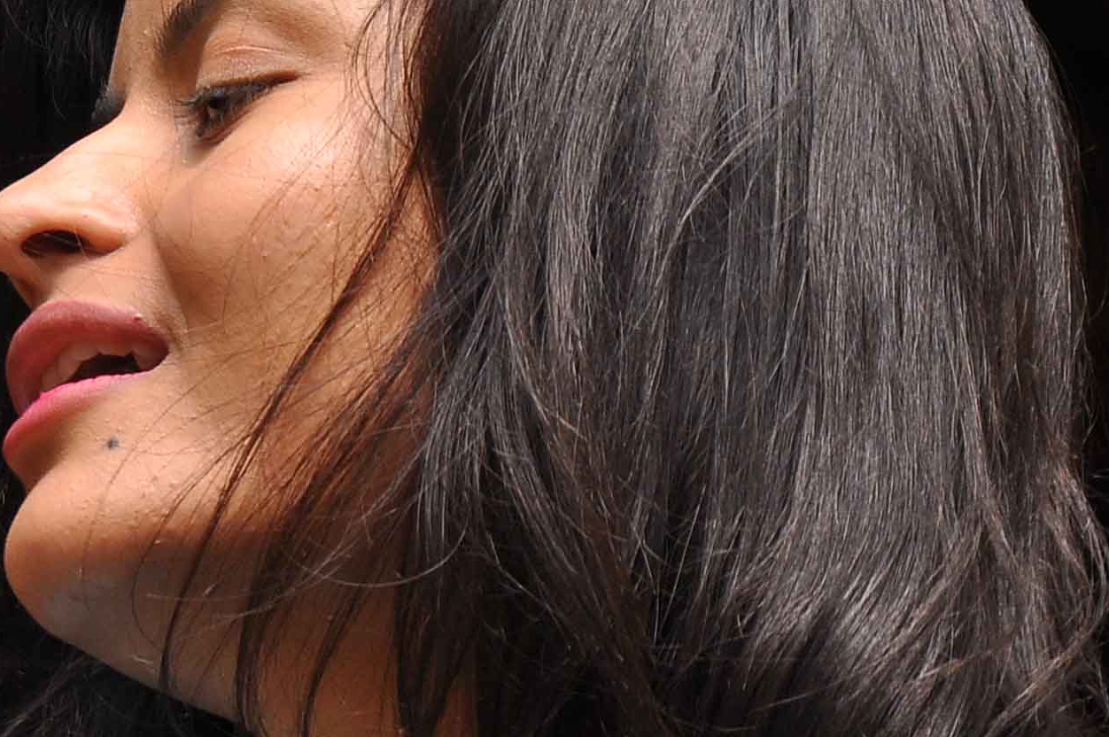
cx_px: -215
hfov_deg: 6.1
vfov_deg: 4.0
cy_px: 724
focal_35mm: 339
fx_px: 10432
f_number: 7.1
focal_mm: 66
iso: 250
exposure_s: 1/125
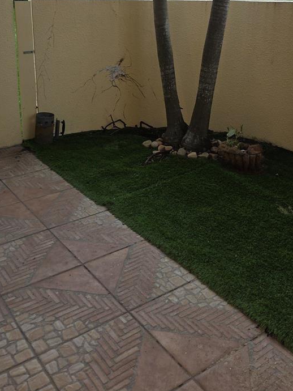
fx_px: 451
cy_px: 91
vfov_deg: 45.0
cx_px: 143
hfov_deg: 36.0
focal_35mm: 40
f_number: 1.7
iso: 100
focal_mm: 6.3
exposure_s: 1/30
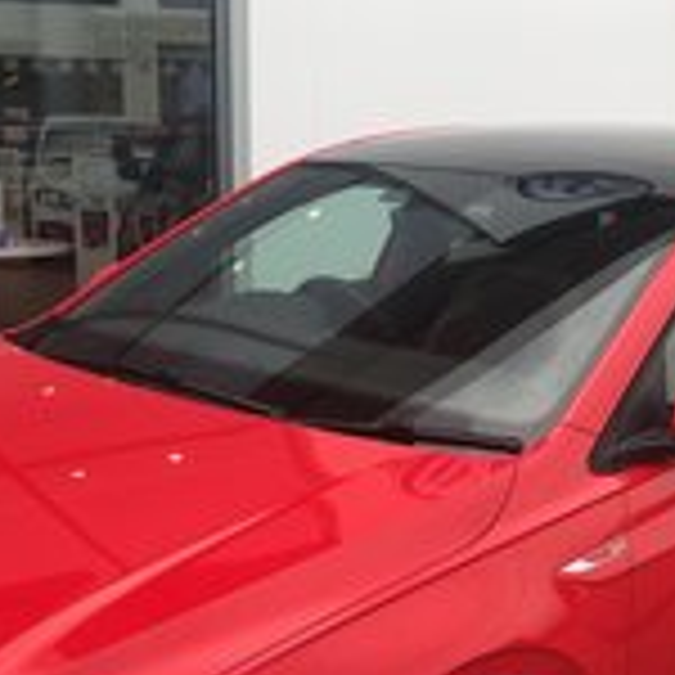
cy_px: 598
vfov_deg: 25.4
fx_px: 1456
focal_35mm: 66
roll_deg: -0.9
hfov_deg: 26.0
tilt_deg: -16.9
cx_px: 414
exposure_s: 1/410
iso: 20
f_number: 1.8
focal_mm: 4
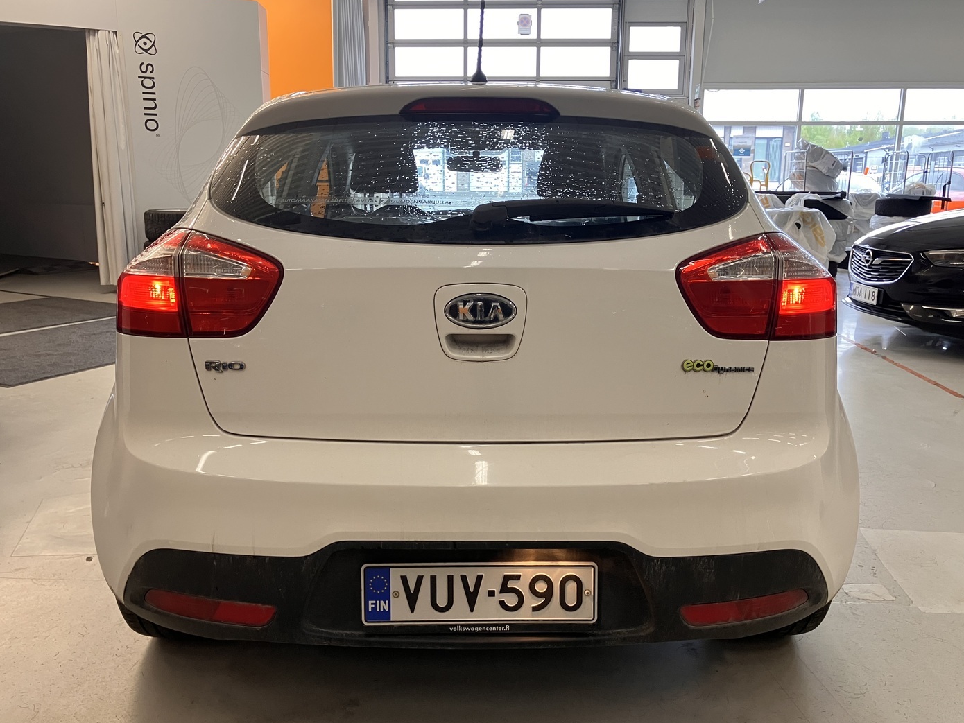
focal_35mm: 29
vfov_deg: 48.2
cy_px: 358
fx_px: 808
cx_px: 483
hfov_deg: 61.7
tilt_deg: -11.7
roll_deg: +0.3
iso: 100
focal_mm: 3.99
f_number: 1.8
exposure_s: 1/60
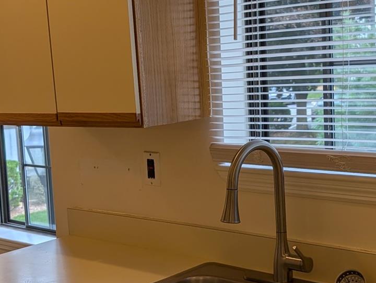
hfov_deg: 28.5
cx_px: 182
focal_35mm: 68
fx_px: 740
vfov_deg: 21.7
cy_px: 150
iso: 22
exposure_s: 1/270
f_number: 1.68
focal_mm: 6.9
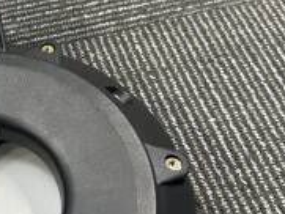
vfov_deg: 21.3
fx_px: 568
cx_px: 11
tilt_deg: -55.4
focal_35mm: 69
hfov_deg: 26.8
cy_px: 105
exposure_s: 1/60
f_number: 1.78
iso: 125
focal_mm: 6.86
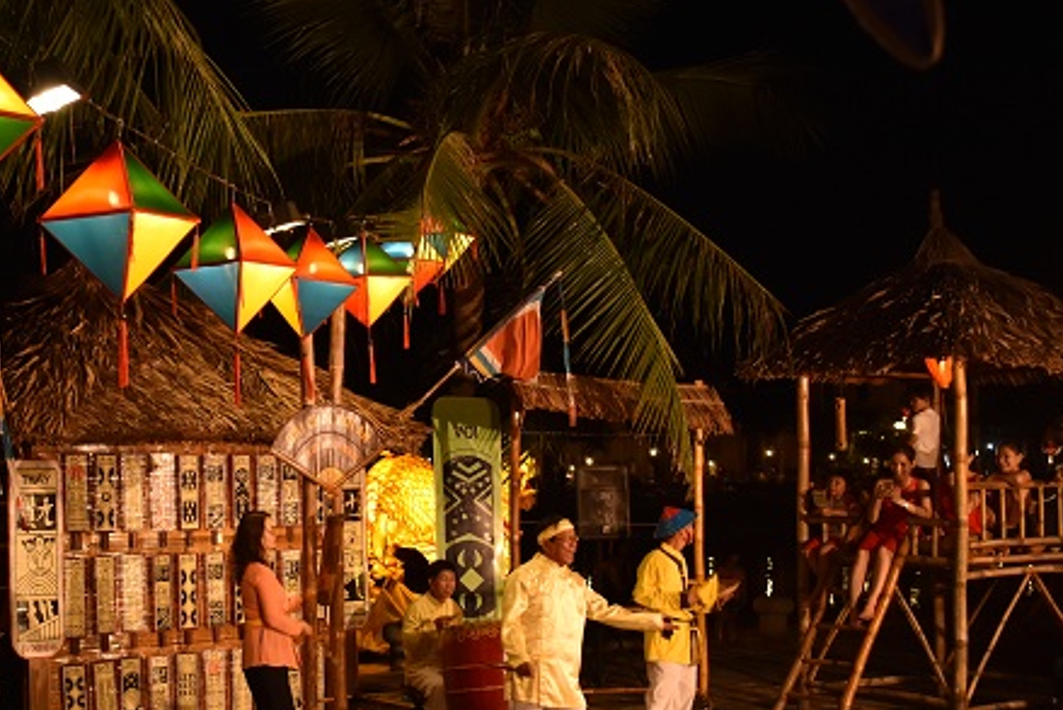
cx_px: 329
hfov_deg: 35.2
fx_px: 1654
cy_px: 407
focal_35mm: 56
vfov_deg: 24.2
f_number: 4
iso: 800
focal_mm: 26
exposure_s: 1/40
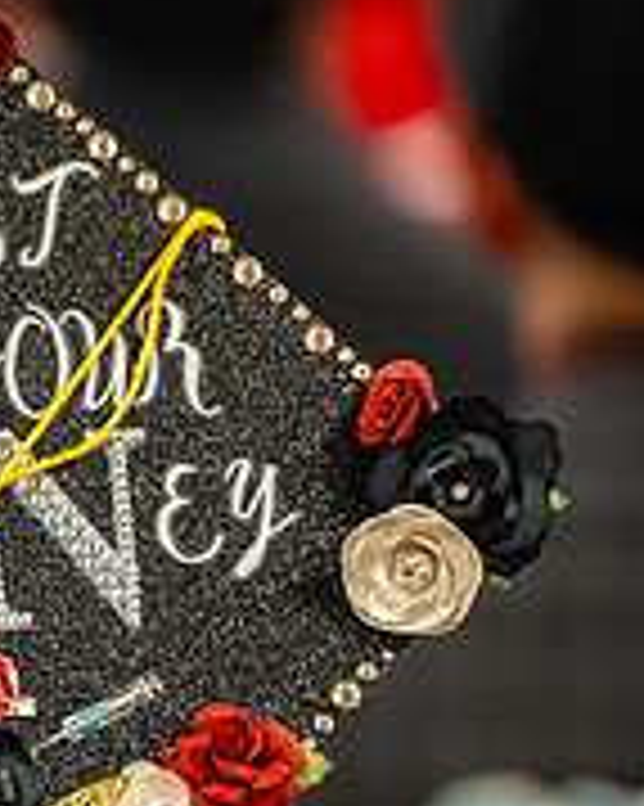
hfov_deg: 2.7
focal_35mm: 579
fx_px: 13806
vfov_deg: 3.3
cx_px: -10
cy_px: 580
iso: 4000
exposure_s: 1/200
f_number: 2.8
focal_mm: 166
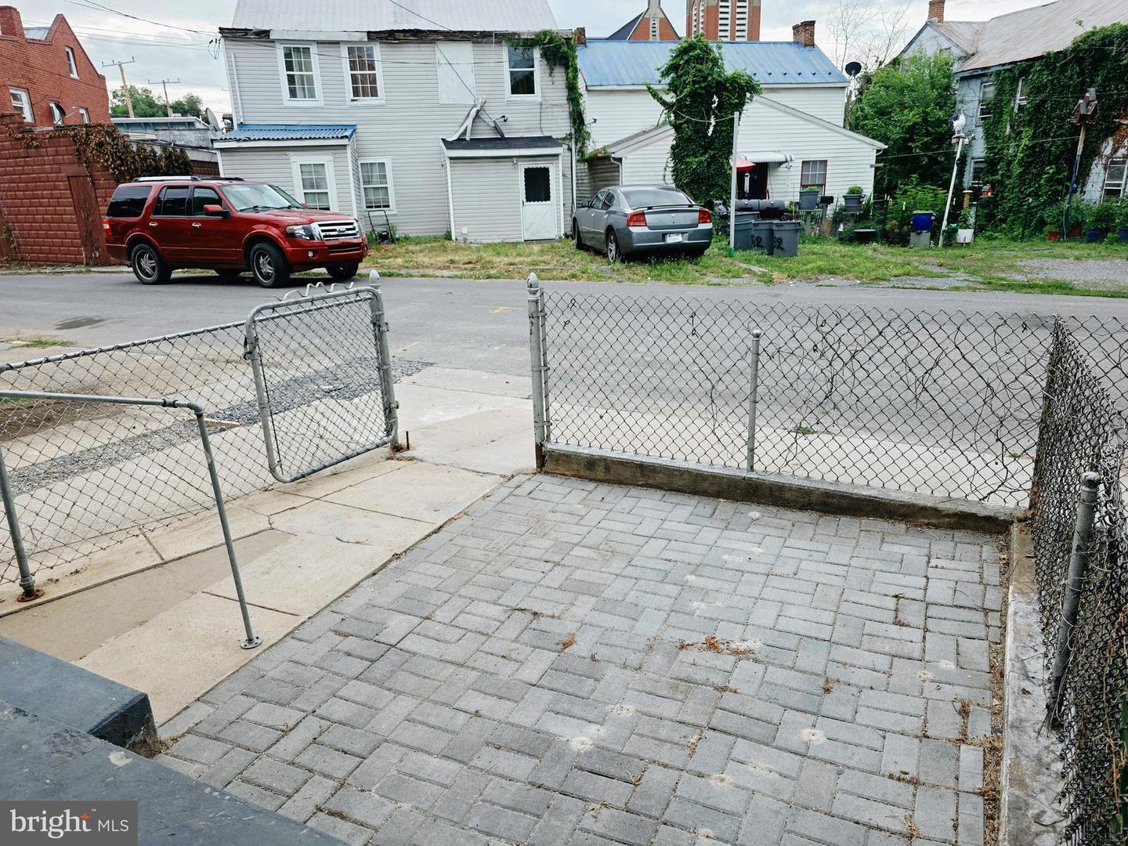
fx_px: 749
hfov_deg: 73.9
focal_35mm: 23
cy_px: 423
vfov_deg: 58.9
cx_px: 564
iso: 80
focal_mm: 6.3
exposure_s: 1/1472
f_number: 1.7
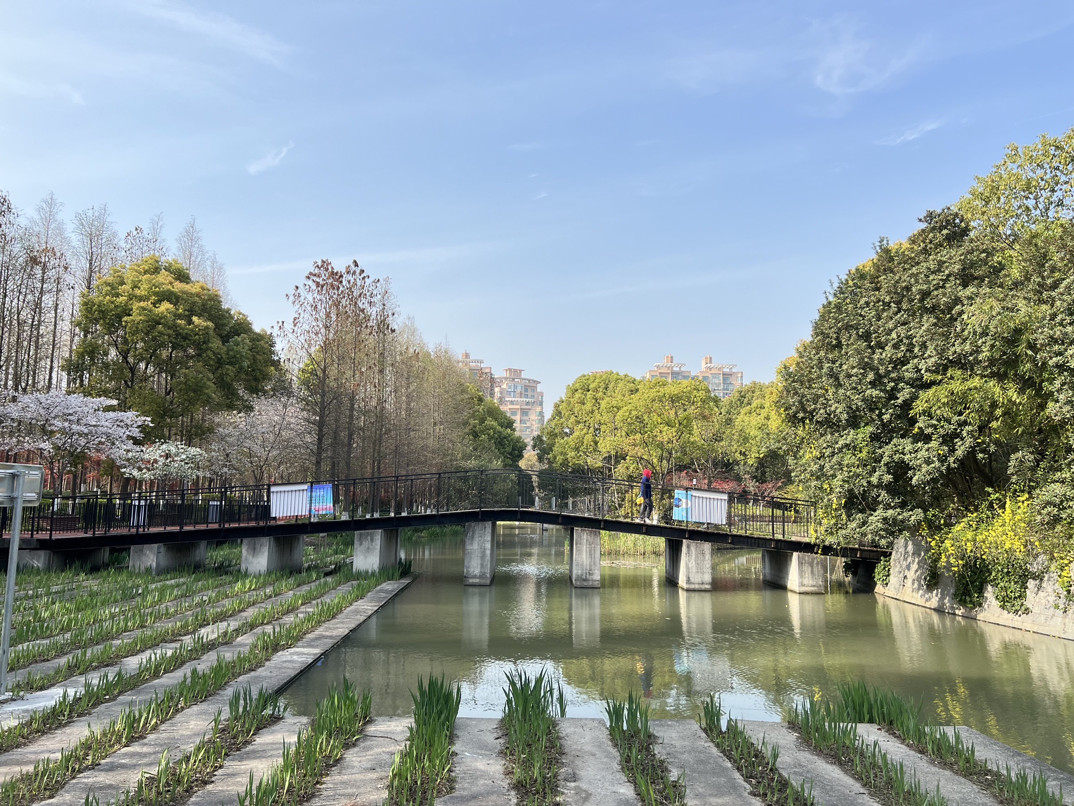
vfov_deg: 53.1
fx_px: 807
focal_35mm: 26
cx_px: 537
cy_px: 403
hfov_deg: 67.3
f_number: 1.5
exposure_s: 1/1838
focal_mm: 5.7
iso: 50
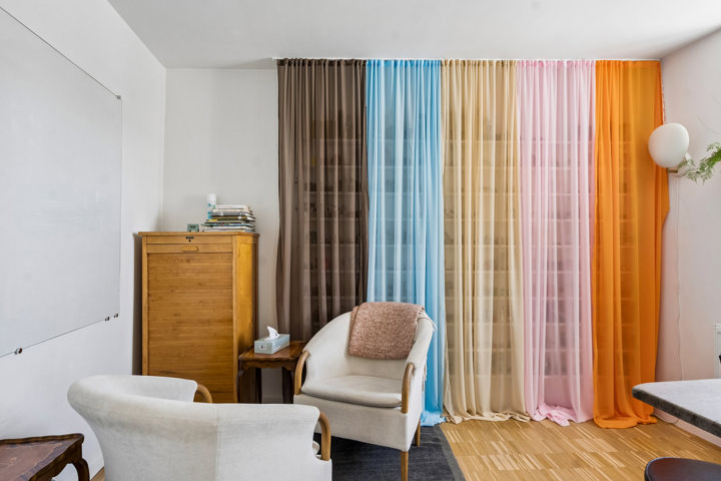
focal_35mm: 20
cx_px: 377
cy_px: 260
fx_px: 401
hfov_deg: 83.9
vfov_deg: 61.8
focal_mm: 18
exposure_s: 1/40
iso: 800
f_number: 7.1
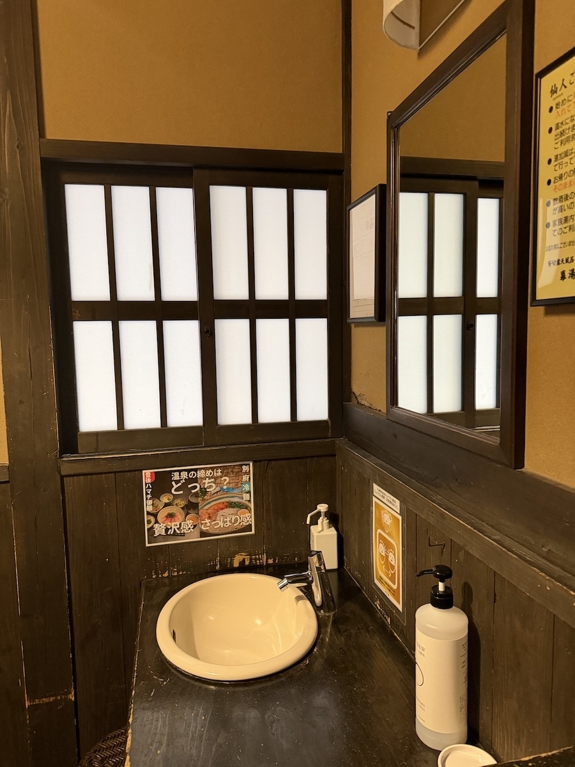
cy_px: 384
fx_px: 532
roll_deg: +0.6
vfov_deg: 71.6
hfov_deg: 56.8
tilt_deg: -4.5
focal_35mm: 24
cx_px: 288
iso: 640
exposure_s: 1/60
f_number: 1.78
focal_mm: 6.76
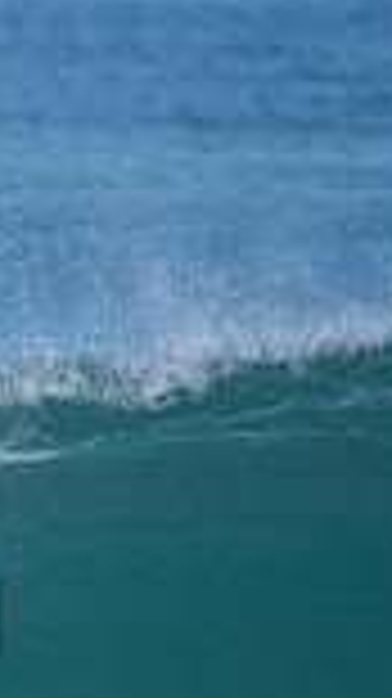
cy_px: 556
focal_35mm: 1955
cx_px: -473
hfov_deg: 0.6
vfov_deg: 1.1
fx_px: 36185
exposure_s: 1/2000
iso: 250
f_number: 5.6
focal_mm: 500
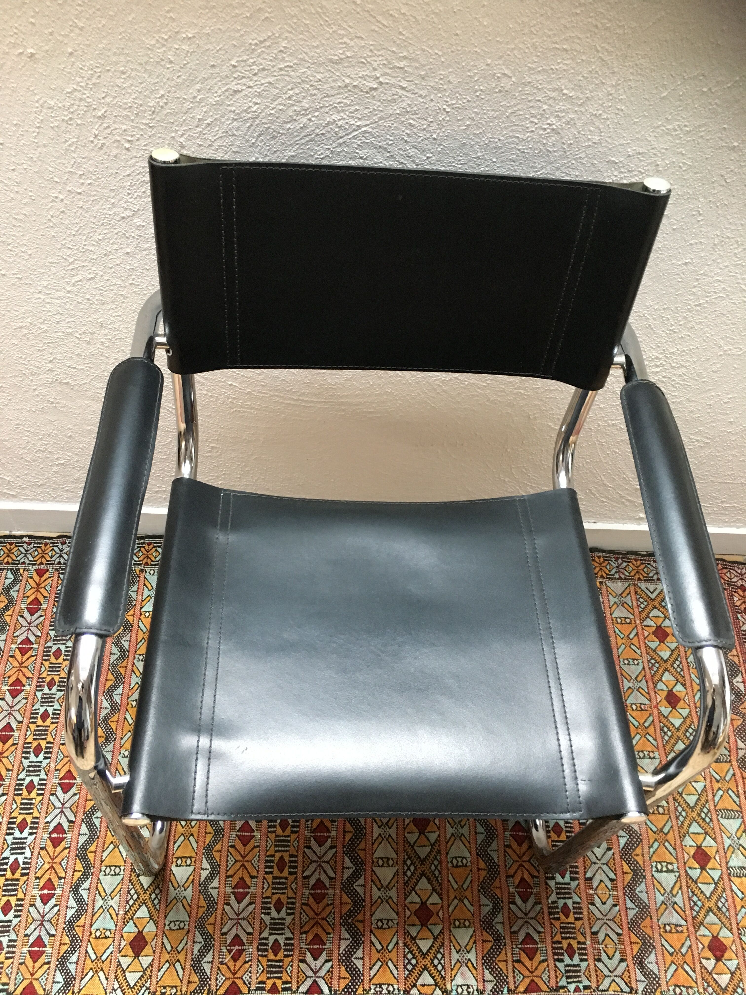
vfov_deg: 61.7
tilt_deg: -55.8
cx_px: 373
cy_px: 498
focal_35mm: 29
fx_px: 833
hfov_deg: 48.2
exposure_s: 1/25
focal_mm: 4.15
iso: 200
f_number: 2.2
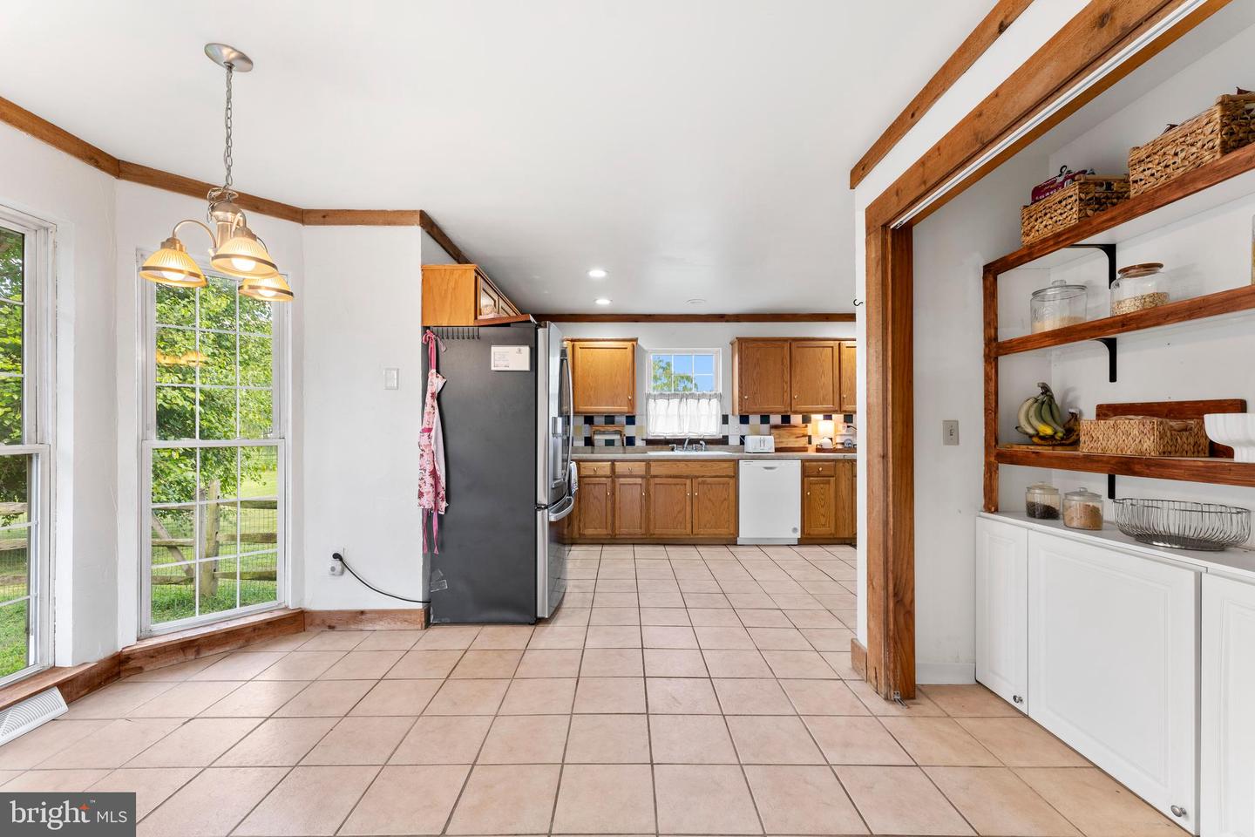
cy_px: 418
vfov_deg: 81.2
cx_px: 628
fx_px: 488
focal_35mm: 14
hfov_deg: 104.3
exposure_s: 1/3
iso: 250
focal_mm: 14
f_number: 10
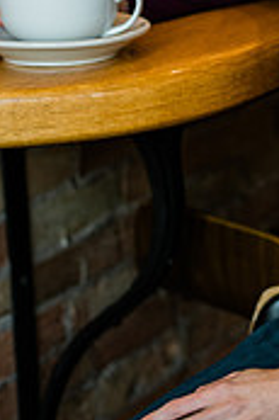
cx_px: 342
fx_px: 1759
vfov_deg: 13.2
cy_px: -100
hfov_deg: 9.0
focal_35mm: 151
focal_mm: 58
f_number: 3.2
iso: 500
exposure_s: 1/125
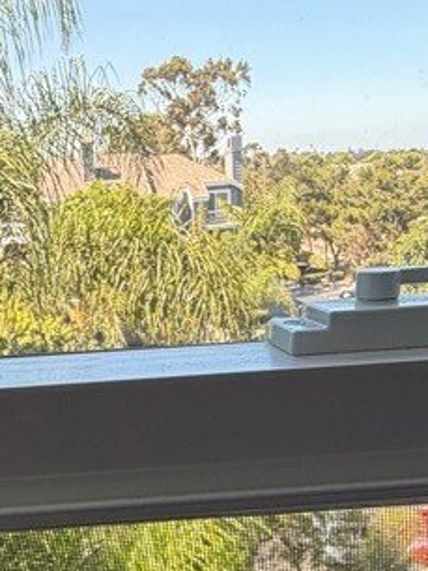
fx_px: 774
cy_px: 487
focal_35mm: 47
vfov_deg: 38.3
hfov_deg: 30.7
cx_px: 148
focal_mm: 2.22
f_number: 2.2
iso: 50
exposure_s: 1/164
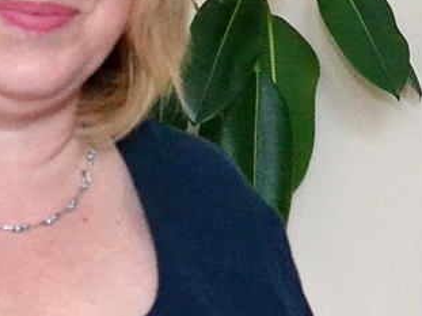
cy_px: 323
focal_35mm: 208
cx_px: 300
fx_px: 2535
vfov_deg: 7.1
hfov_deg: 9.5
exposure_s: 1/160
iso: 2500
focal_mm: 28
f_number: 5.6
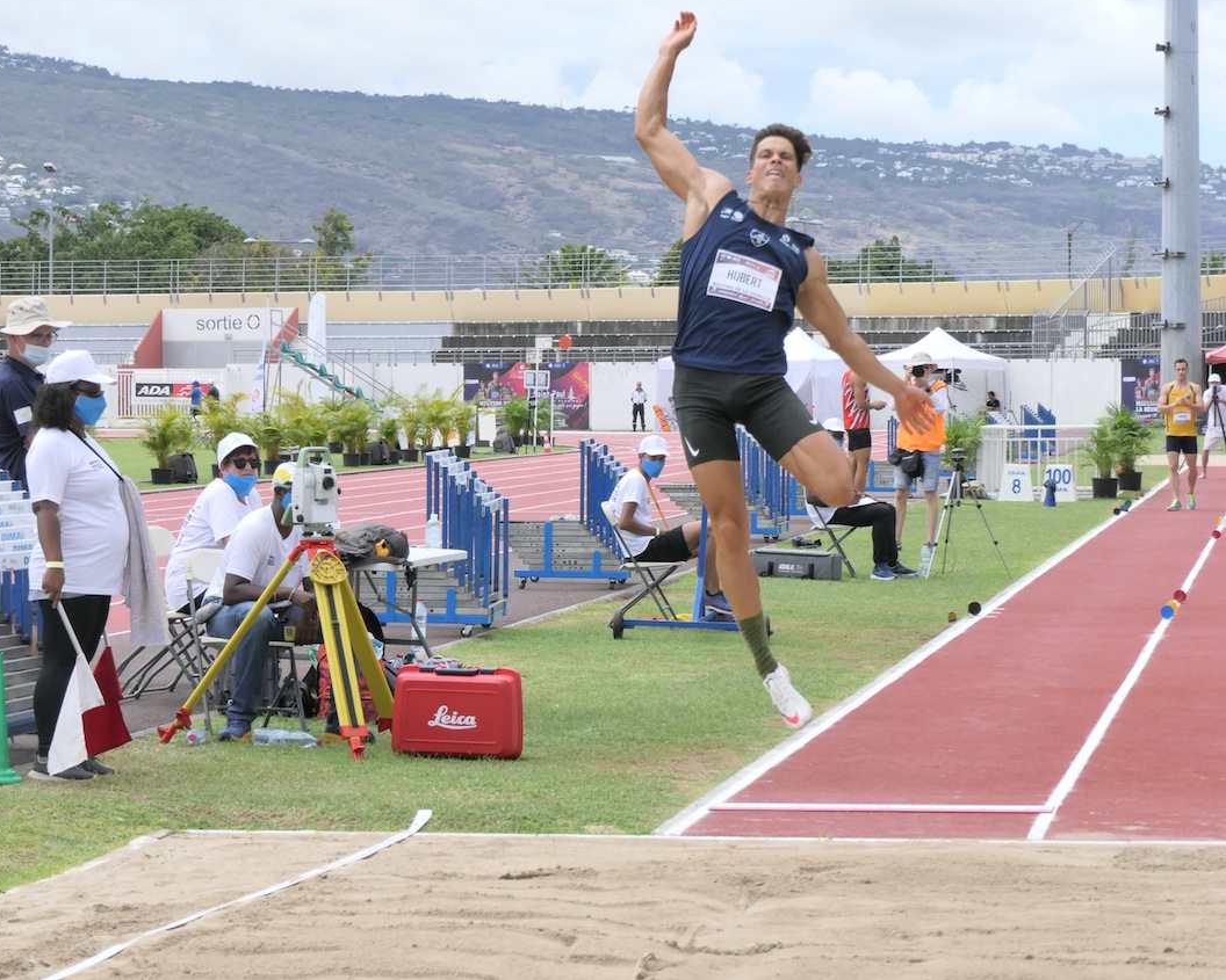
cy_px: 487
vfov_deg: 12.4
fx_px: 4500
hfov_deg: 15.5
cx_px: 521
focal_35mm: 124
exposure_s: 1/2000
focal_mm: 40
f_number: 5.6
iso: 800
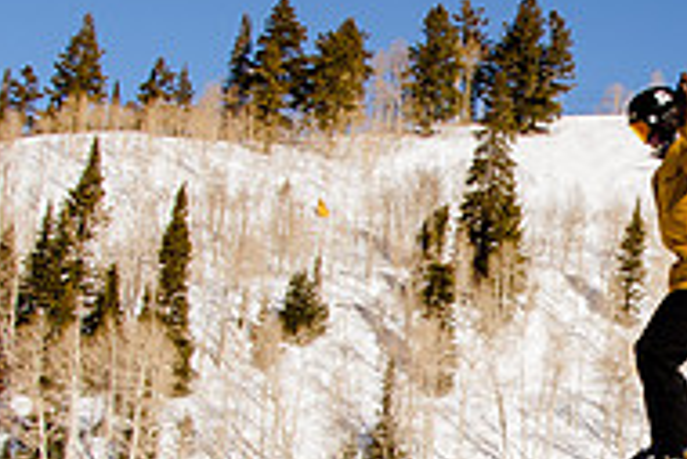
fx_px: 1891
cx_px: 712
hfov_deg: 19.9
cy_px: 406
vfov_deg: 13.7
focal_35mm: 99
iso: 400
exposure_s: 1/1000
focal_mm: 18
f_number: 8
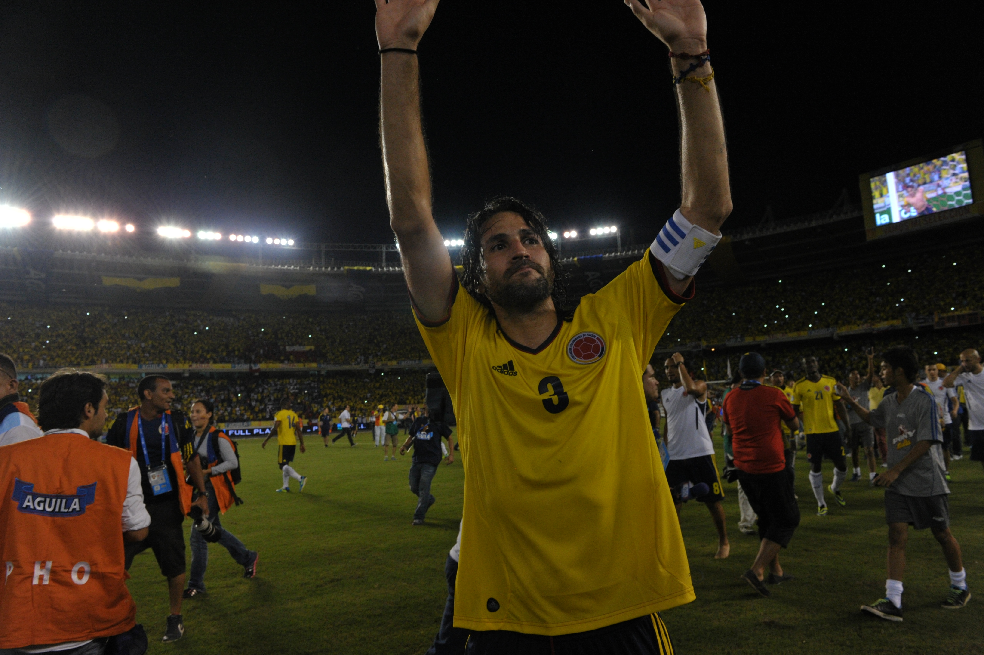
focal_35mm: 24
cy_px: 328
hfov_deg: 73.8
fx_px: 656
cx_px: 492
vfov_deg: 53.1
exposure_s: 1/500
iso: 4000
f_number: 9
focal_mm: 24
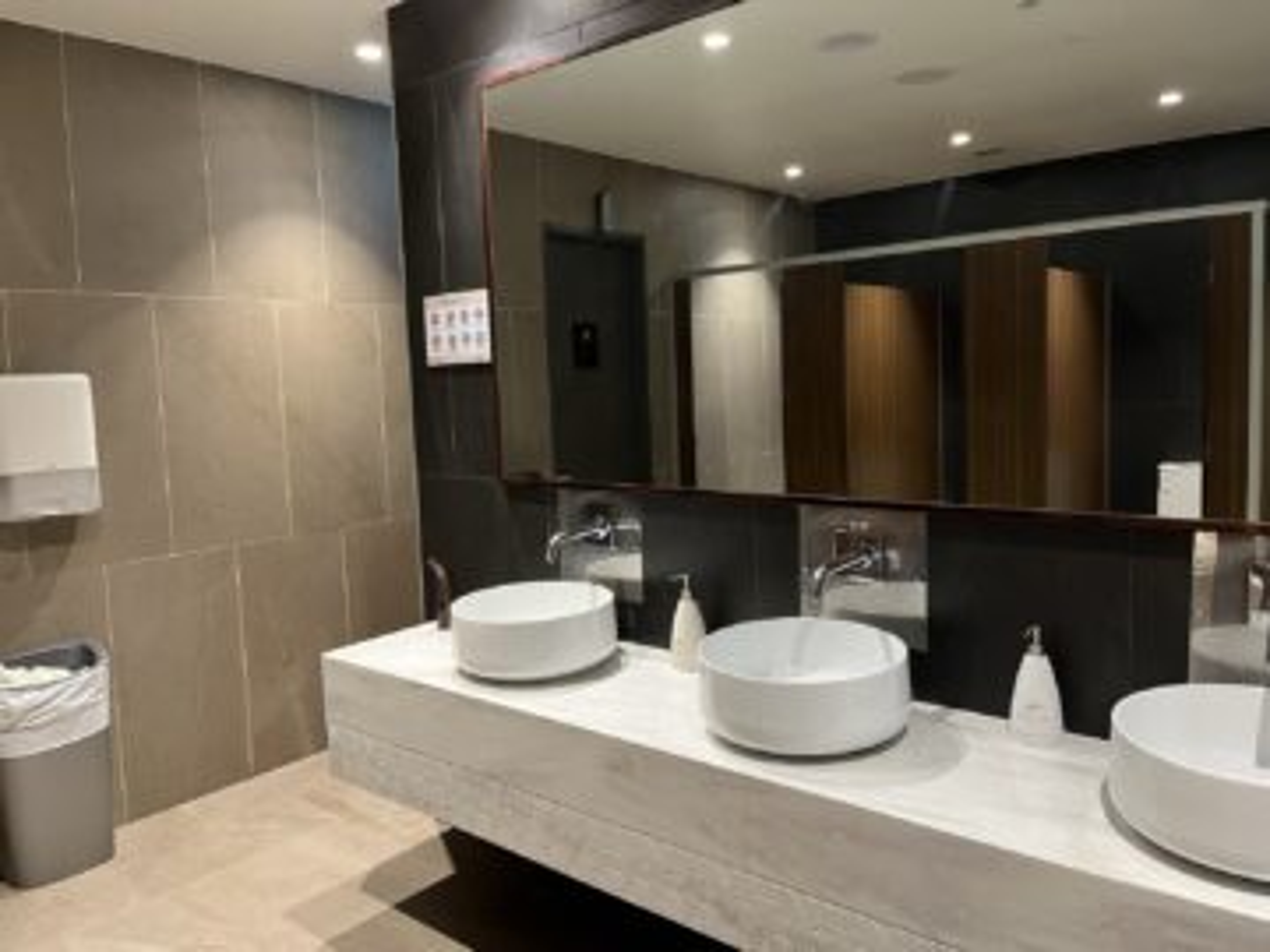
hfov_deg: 67.3
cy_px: 476
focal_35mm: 26
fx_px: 954
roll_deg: +1.8
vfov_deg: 53.1
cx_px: 635
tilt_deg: -6.0
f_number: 1.6
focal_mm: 5.1
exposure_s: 1/50
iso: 320
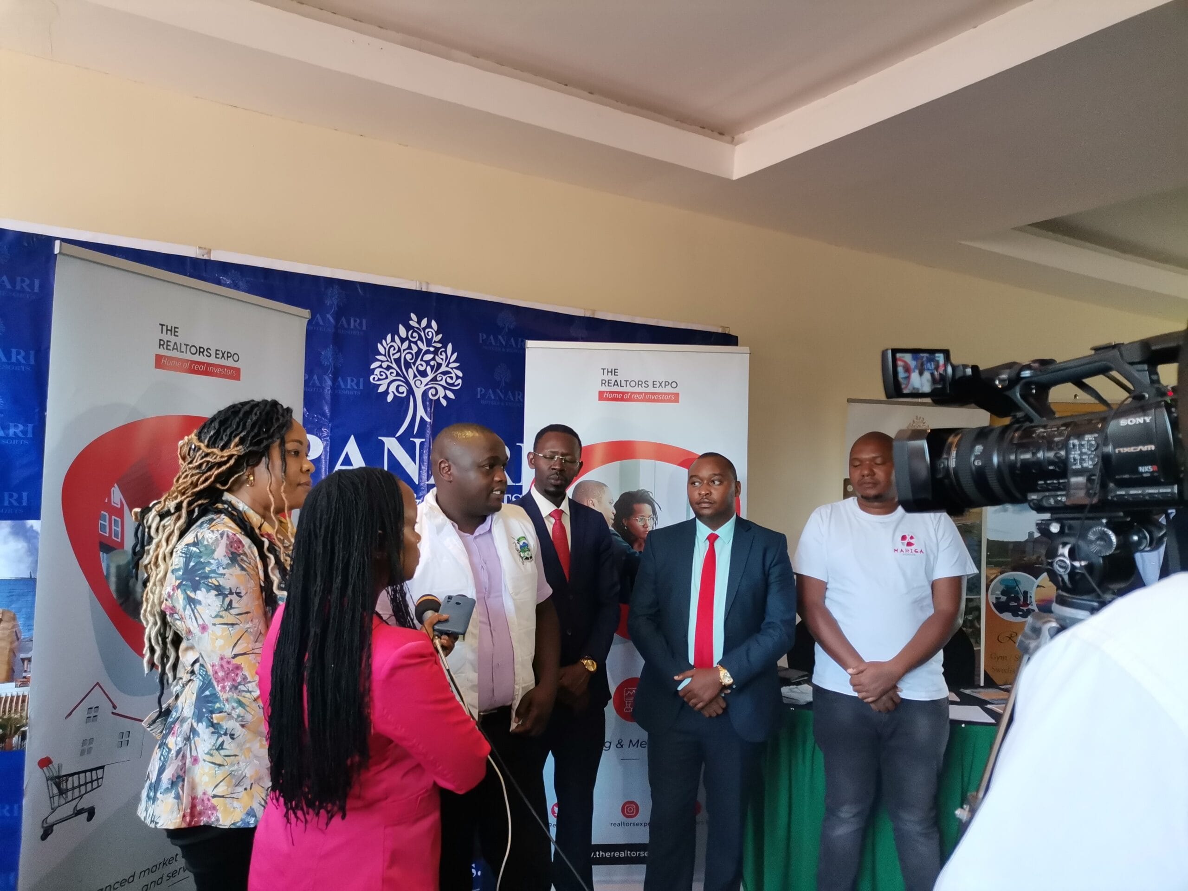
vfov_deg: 53.1
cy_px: 446
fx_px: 892
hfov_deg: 67.3
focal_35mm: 26
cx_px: 594
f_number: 1.8
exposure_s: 1/100
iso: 250
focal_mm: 4.75
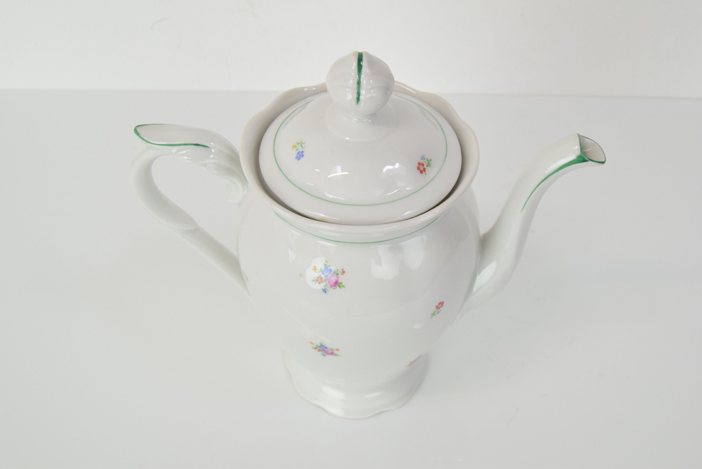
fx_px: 820
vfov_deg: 31.9
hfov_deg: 46.4
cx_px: 351
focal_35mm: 42
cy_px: 234
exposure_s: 1/250
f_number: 8
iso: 1600
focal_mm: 28
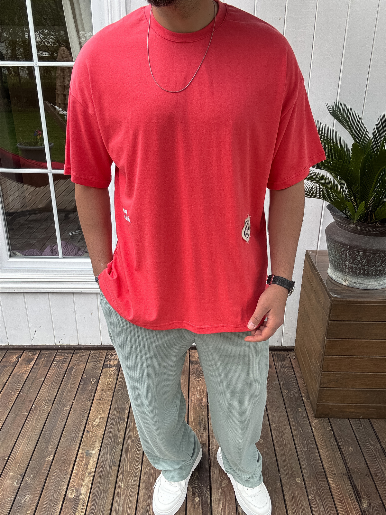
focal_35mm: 30
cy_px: 258
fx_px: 446
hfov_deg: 46.8
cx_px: 193
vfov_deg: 60.0
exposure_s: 1/120
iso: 20
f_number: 1.9
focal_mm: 2.69
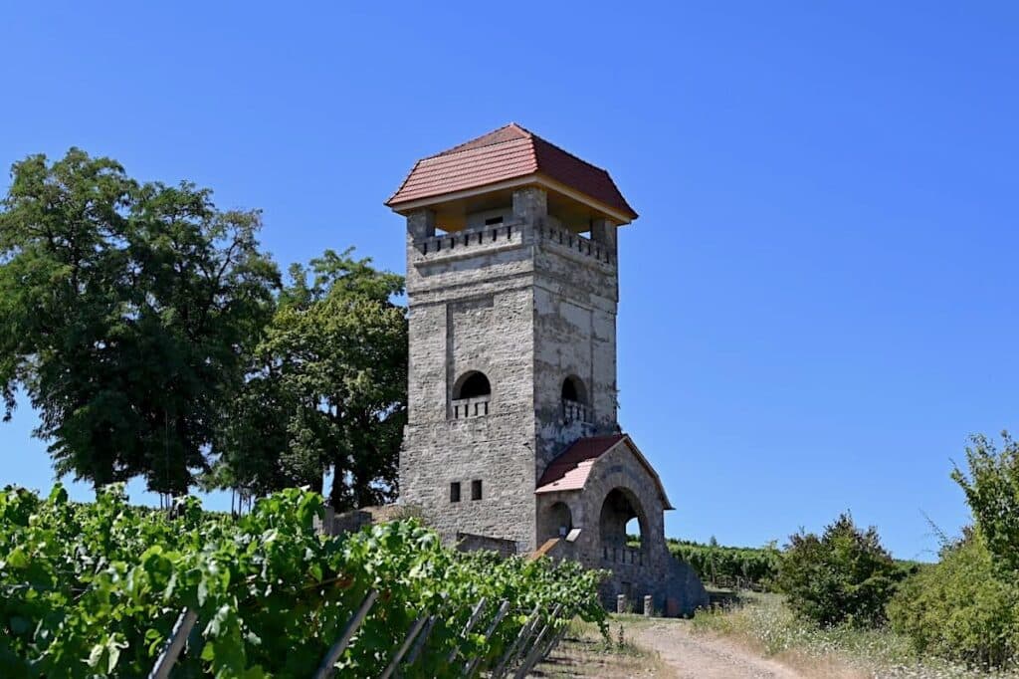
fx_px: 1188
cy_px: 340
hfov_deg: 46.4
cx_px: 510
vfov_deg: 31.9
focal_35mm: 42
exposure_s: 1/400
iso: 100
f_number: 7.1
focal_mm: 42
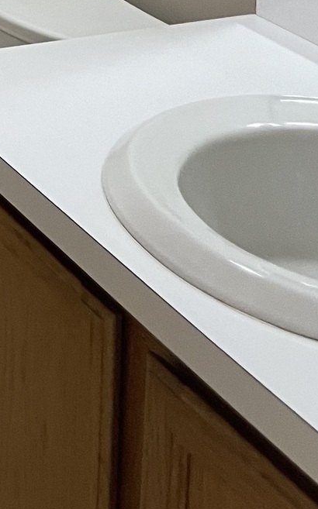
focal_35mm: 93
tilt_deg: -6.9
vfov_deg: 18.8
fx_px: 1291
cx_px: -323
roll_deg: +0.7
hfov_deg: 12.4
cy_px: -318
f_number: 1.6
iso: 320
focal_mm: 5.1
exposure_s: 1/60
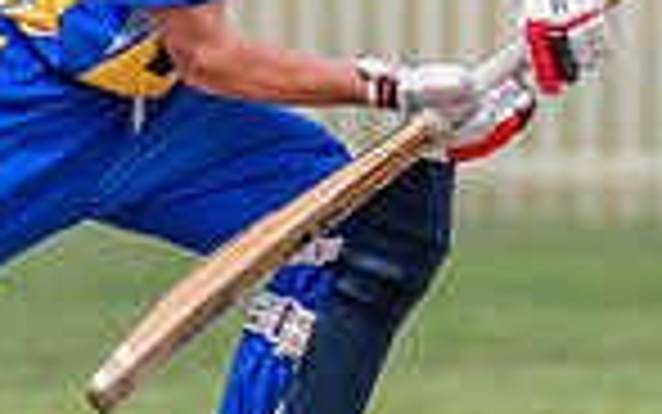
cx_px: 99
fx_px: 44778
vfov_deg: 0.5
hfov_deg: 0.8
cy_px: 1
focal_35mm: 2481
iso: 800
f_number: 6.3
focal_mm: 500
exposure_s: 1/2500
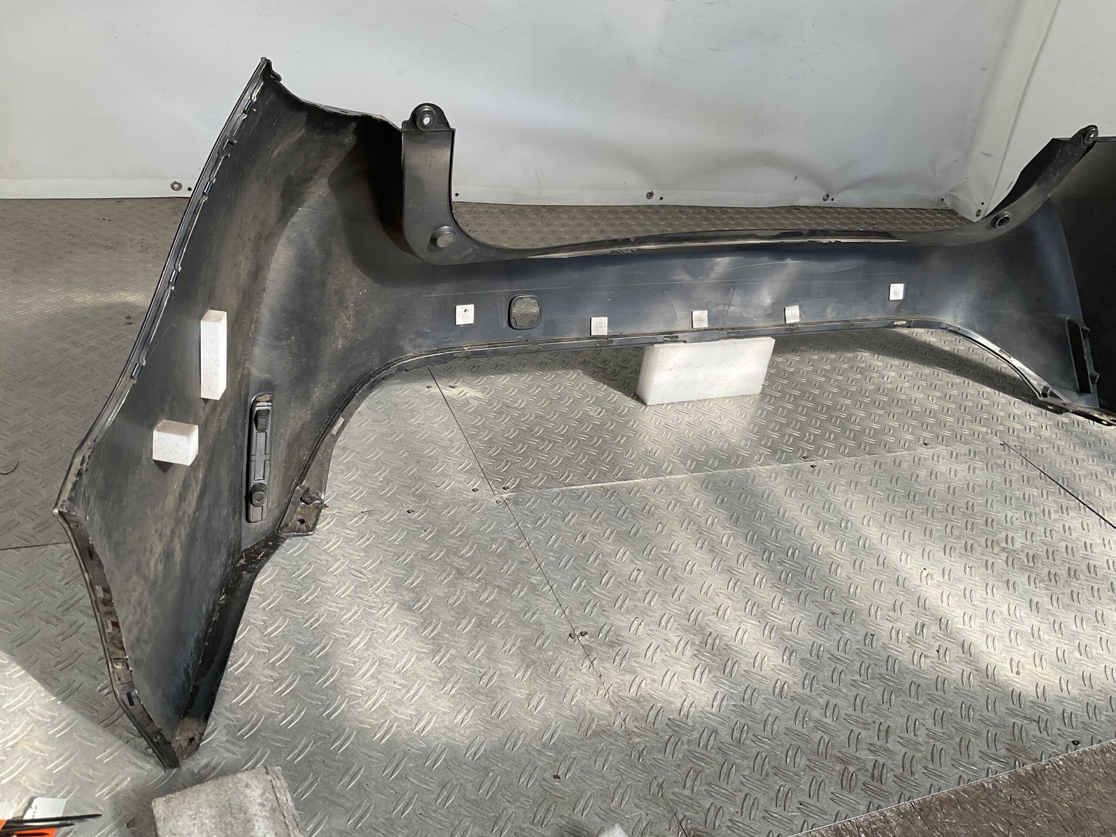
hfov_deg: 61.7
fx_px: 935
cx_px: 558
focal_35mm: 29
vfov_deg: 48.2
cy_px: 418
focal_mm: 3
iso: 16
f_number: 1.8
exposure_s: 1/465
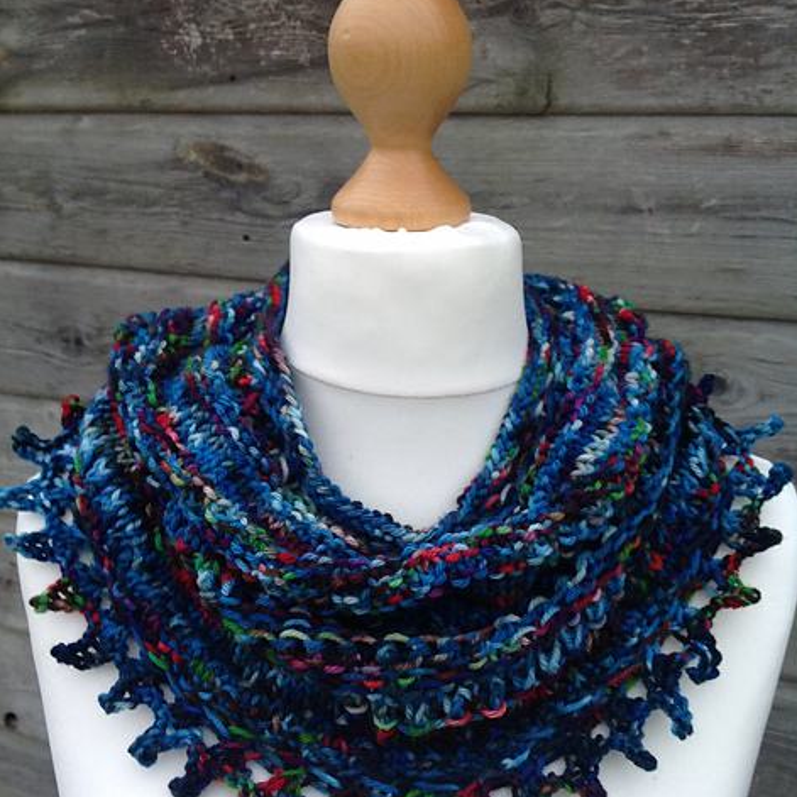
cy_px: 475
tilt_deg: -14.8
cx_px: 403
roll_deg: +0.1
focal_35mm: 42
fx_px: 1094
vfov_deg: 39.9
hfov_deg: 40.0
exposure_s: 1/15
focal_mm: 4.28
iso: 80
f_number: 2.4
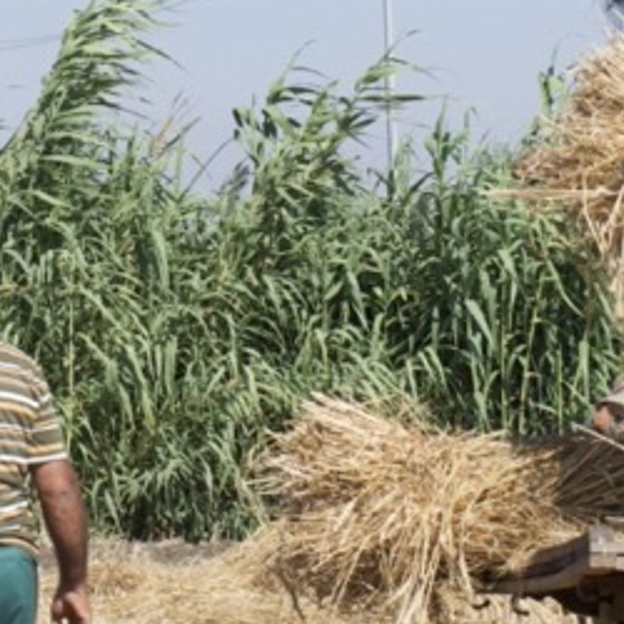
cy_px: 213
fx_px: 5058
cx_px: 257
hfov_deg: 7.1
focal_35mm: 248
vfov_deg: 7.1
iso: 200
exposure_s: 1/400
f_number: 10
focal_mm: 38
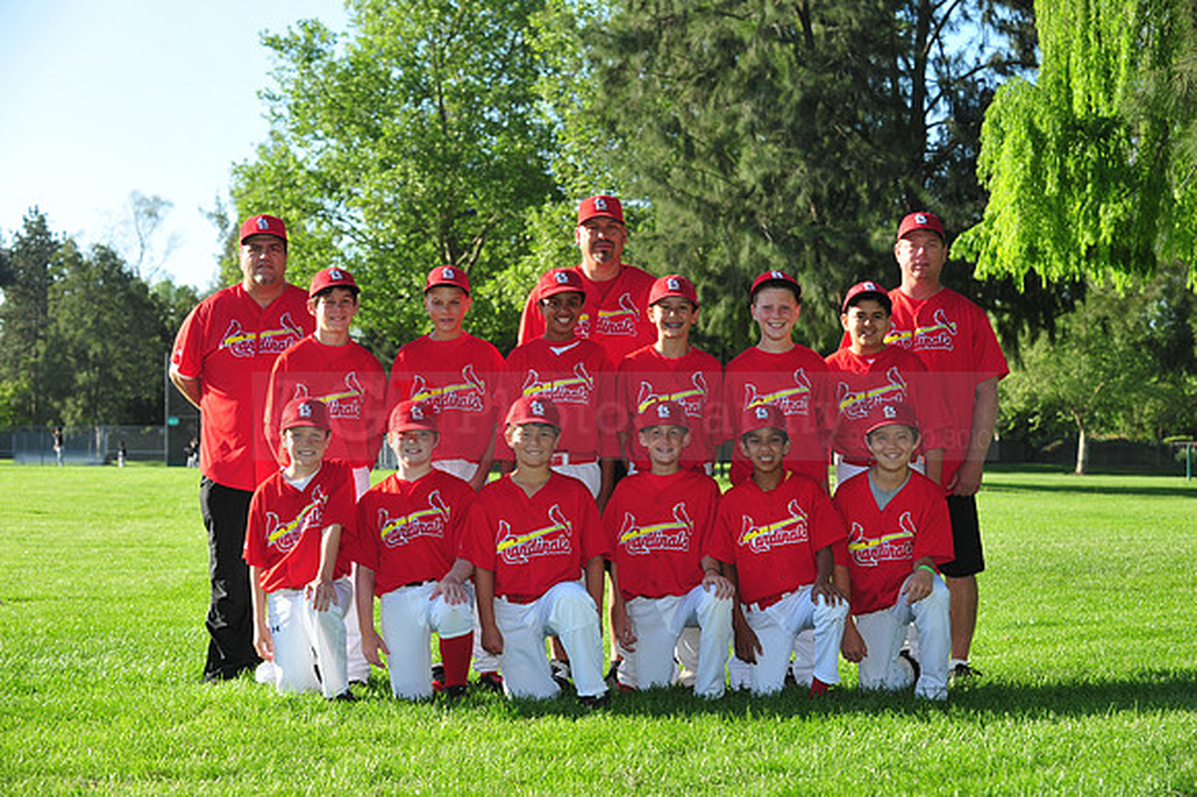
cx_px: 598
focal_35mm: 80
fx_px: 2658
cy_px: 398
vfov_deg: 17.0
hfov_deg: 25.4
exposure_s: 1/320
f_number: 7.1
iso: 200
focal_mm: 80
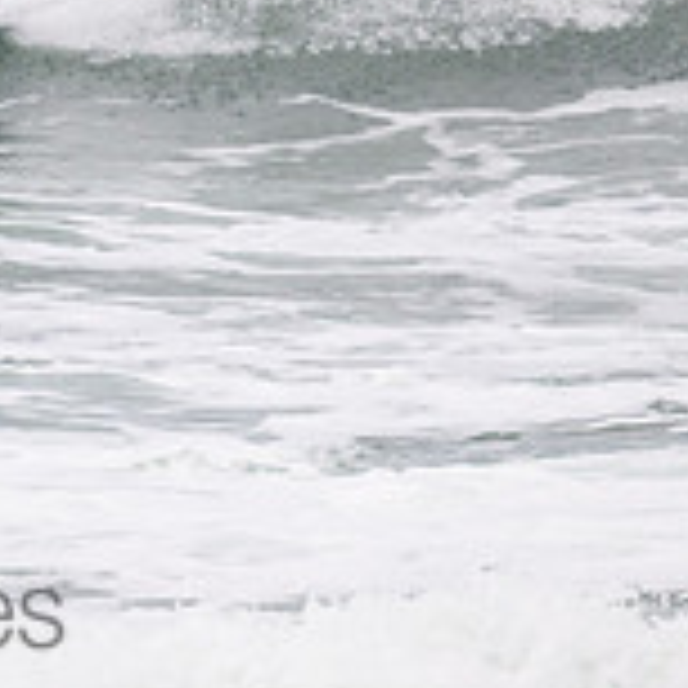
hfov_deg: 0.8
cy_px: -137
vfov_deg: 0.8
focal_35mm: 2263
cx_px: -283
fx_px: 50886
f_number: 11
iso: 1000
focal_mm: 700
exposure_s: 1/2000
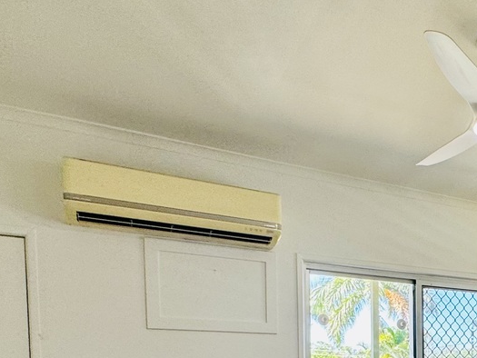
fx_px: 551
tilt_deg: -3.1
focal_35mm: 40
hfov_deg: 41.8
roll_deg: +0.7
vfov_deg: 31.3
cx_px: 455
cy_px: 408
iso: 80
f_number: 2.2
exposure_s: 1/123
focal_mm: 2.22
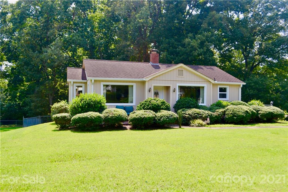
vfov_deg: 39.9
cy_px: 96
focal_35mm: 33
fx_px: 264
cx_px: 144
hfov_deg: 57.2
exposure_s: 1/160
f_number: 6.3
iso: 100
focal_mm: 22
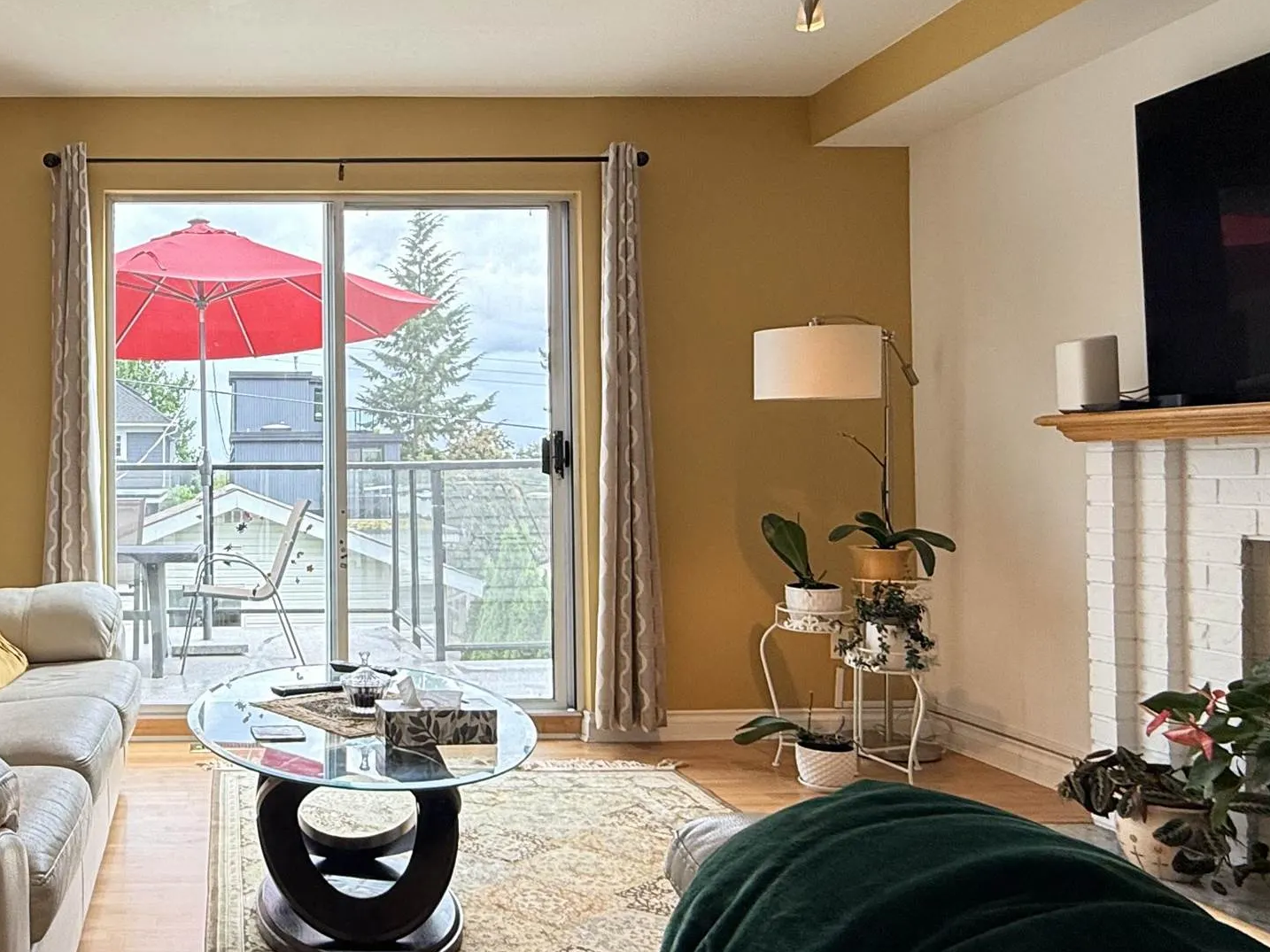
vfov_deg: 46.8
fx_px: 1100
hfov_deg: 55.4
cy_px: 453
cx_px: 240
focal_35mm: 30
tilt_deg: +0.9
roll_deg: +0.1
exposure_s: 1/120
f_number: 2.2
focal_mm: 2.22
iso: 80
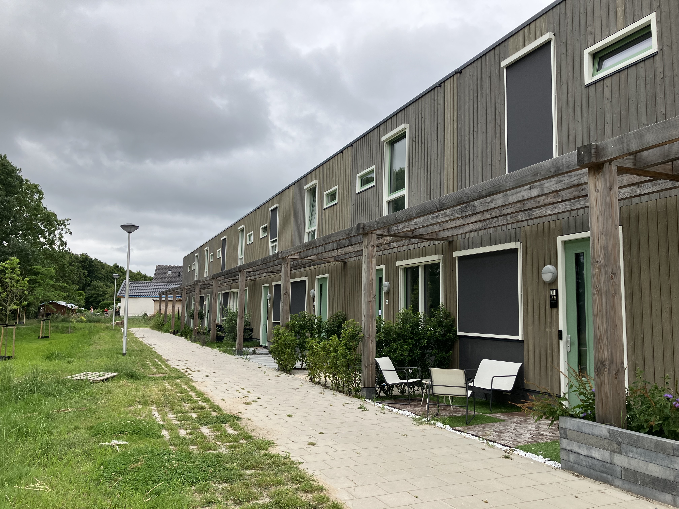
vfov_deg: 49.7
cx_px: 340
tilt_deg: +6.4
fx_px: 549
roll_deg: -1.2
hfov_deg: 63.4
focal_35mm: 28
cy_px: 254
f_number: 1.8
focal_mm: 3.99
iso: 32
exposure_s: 1/639
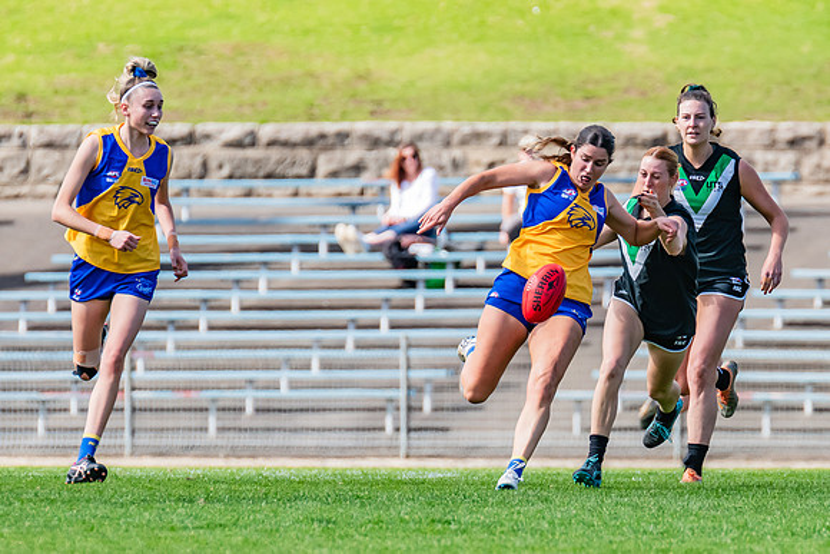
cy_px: 337
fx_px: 18302
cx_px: 575
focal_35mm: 794
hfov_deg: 2.6
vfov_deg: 1.7
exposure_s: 1/1600
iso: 800
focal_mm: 420
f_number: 7.1
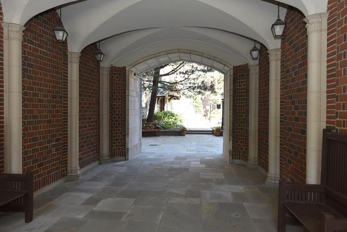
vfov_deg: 53.1
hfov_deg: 73.7
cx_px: 174
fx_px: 231
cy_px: 113
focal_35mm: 24
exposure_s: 1/125
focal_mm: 18
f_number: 5.6
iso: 800
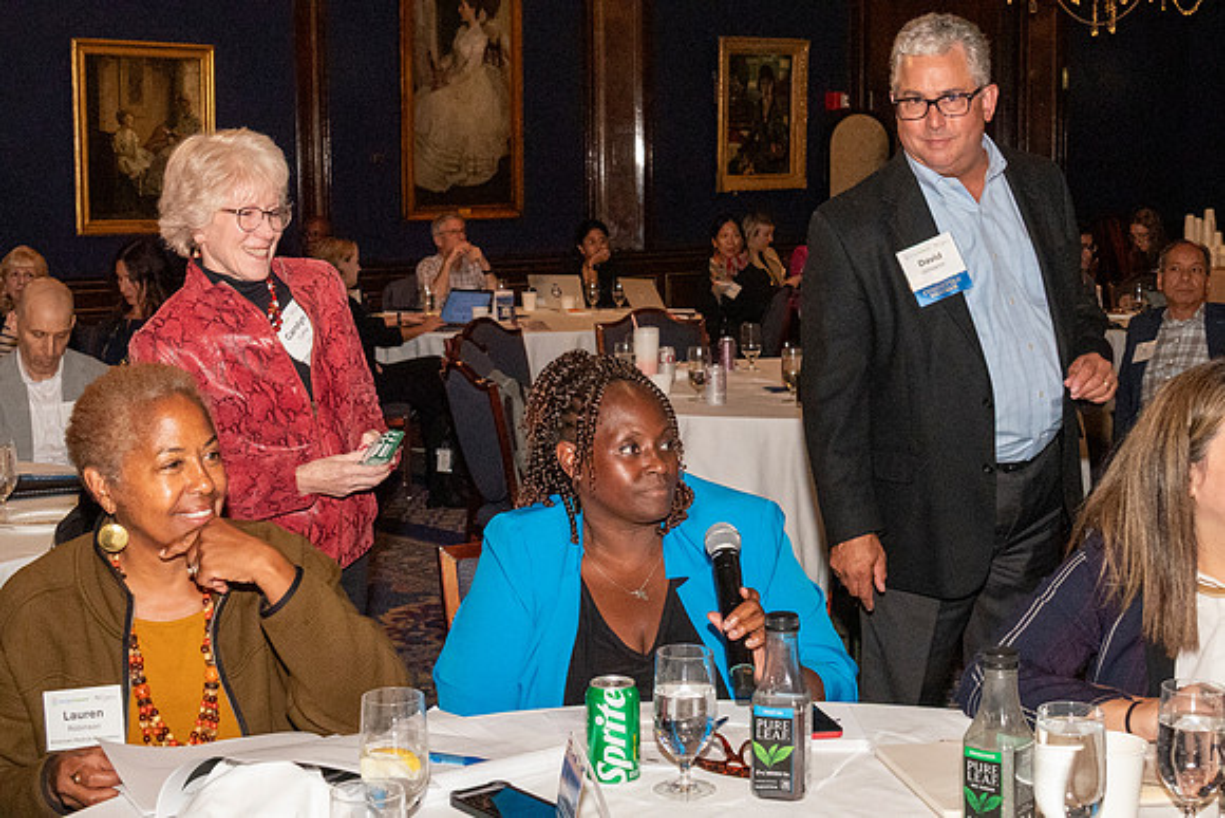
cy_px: 409
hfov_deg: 38.2
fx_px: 1770
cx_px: 612
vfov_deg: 26.0
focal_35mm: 52
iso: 6400
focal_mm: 35
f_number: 10
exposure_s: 1/100
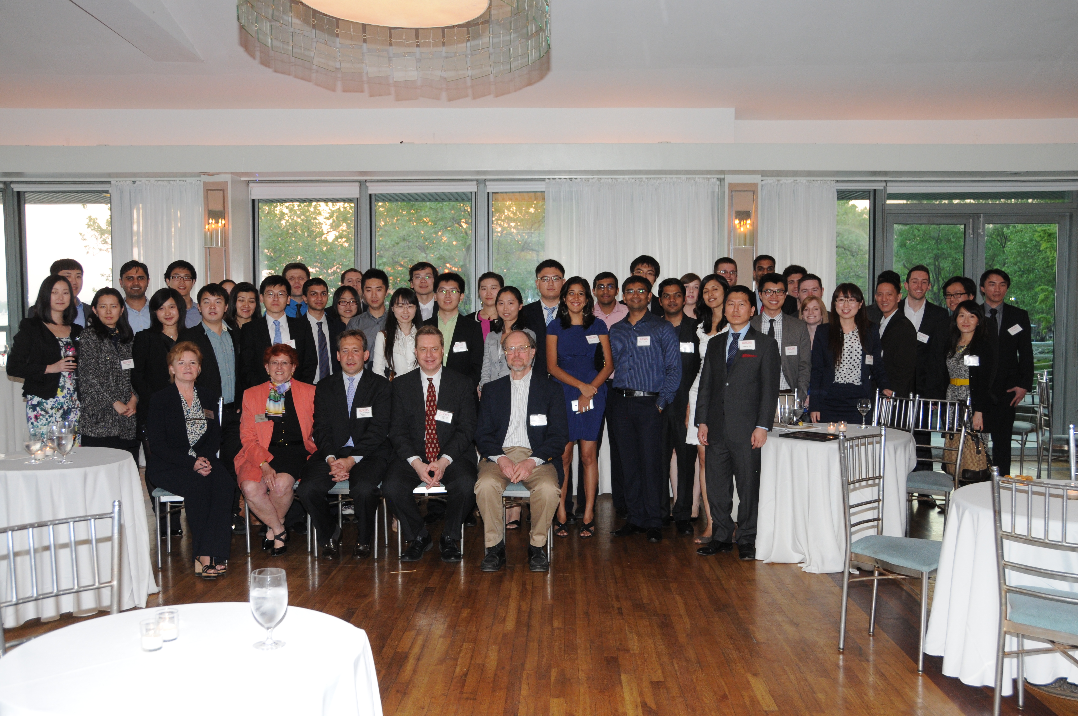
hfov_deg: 53.2
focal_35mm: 36
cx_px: 539
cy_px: 358
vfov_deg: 36.8
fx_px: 1077
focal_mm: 24
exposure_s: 1/60
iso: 720
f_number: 5
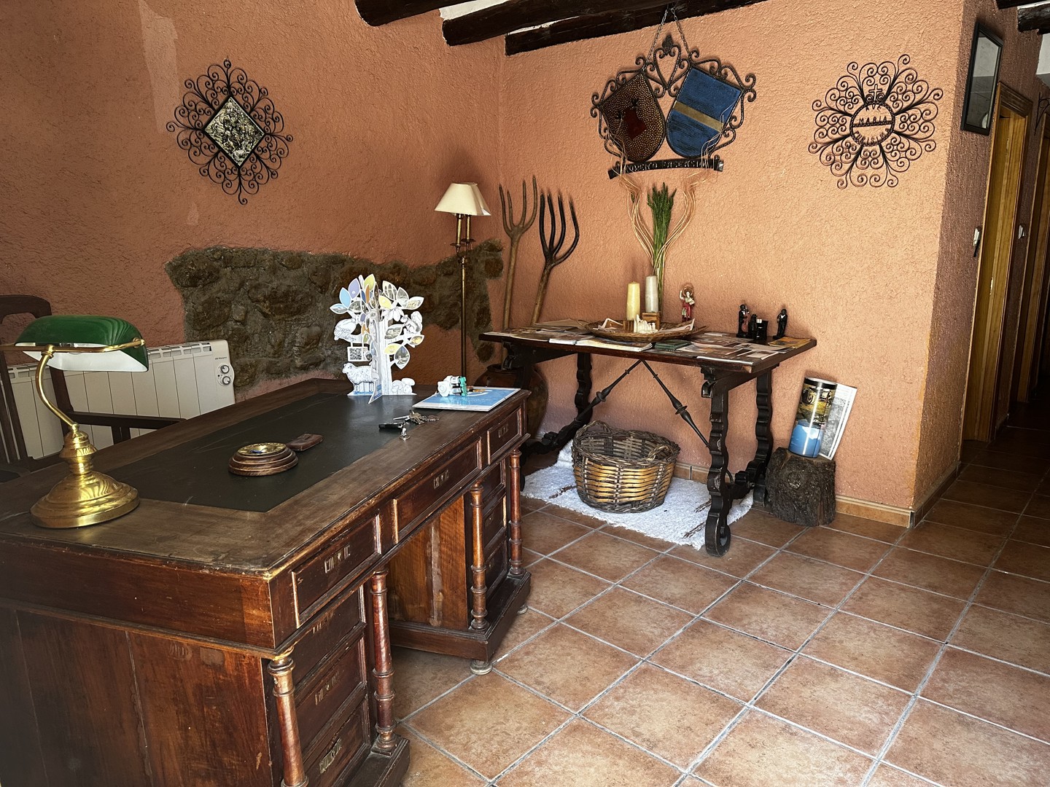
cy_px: 394
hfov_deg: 71.6
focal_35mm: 24
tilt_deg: -11.7
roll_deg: +1.0
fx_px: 728
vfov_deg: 56.8
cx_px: 525
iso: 250
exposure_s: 1/63
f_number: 1.78
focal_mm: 6.86
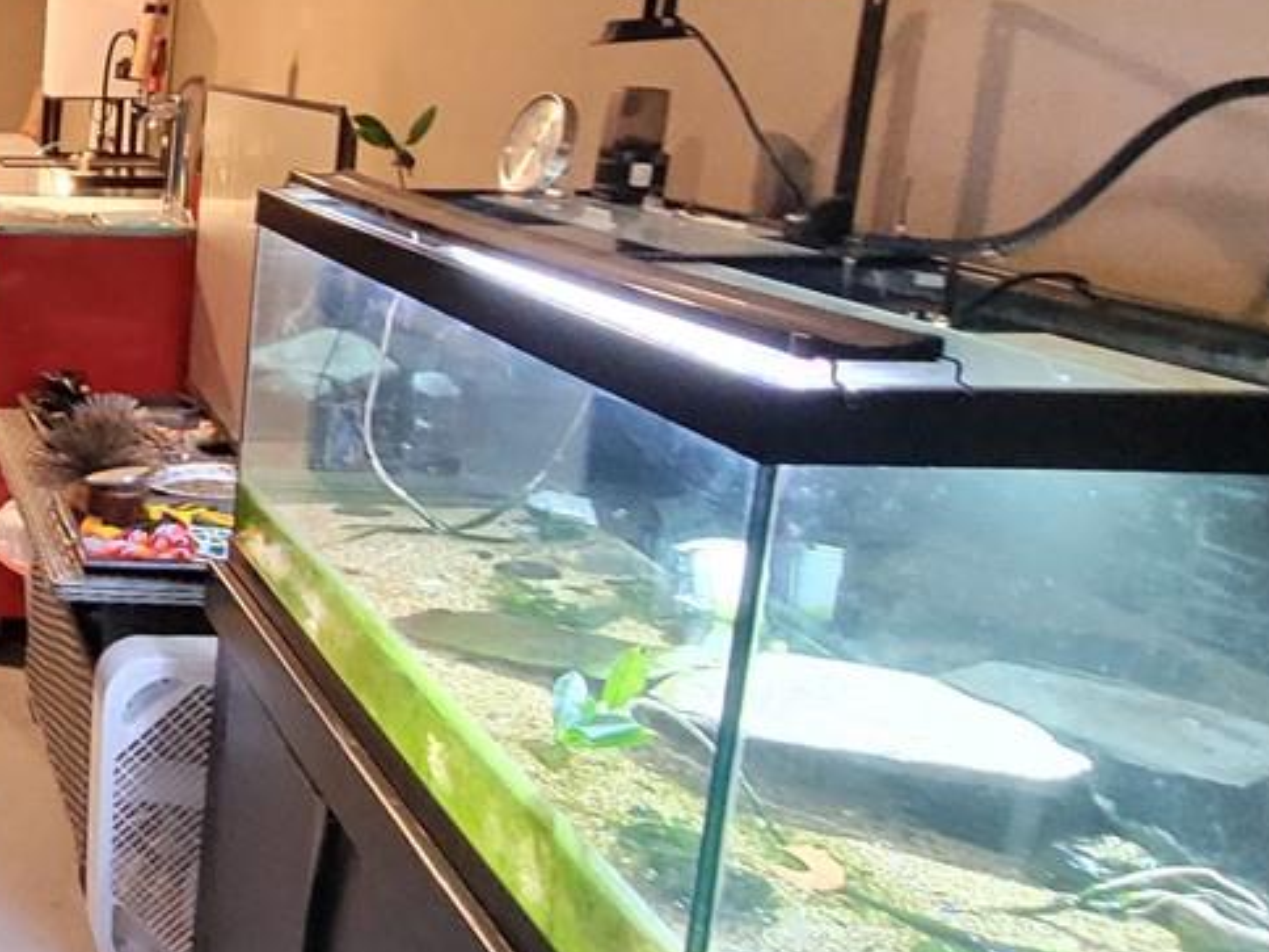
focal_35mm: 43
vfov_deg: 33.5
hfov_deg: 32.9
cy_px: 407
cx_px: -370
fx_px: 1576
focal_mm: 1.74
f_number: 2.2
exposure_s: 1/24
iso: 640
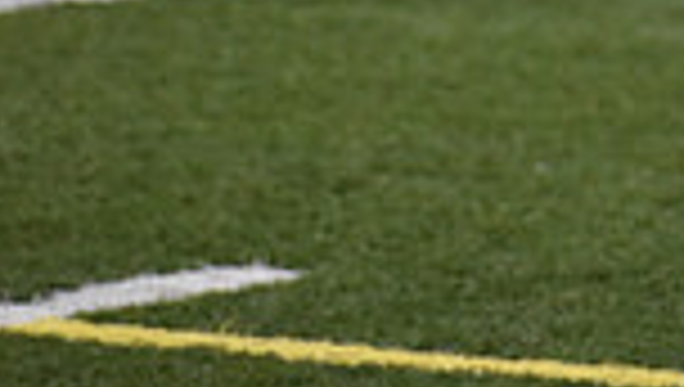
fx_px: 16310
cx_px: 785
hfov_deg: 2.4
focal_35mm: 898
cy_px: -729
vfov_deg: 1.4
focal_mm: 150
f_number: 5
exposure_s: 1/500
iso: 1250
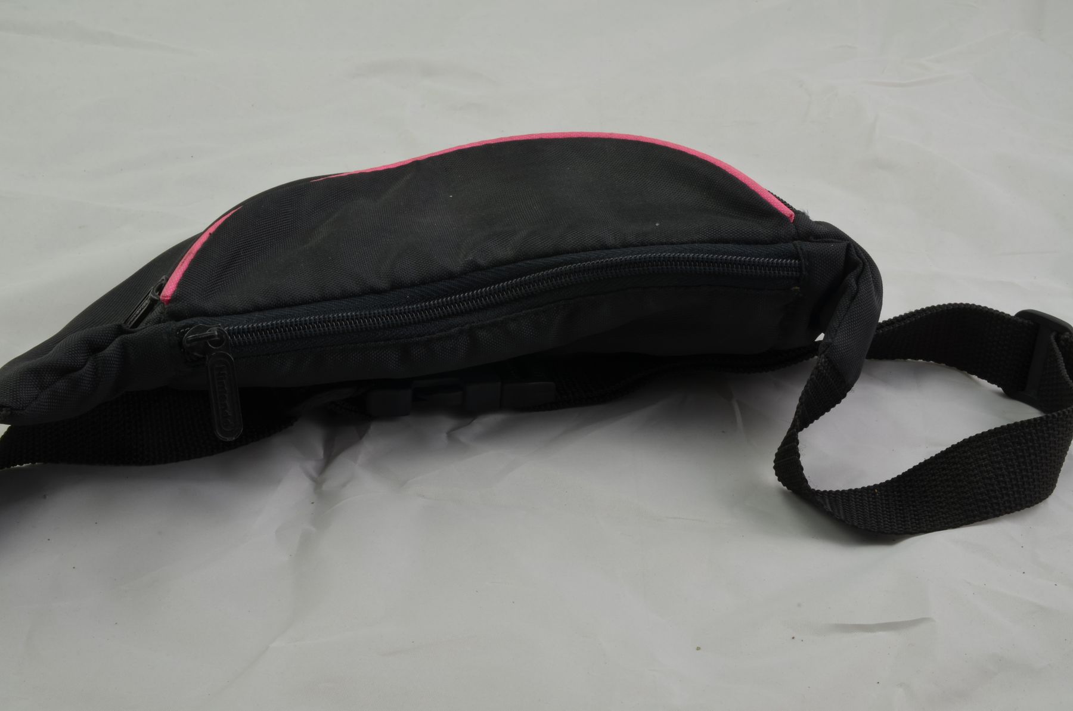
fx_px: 1785
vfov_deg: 22.5
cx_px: 536
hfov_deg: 33.5
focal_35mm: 60
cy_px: 356
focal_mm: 40
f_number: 20
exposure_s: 1/1.6
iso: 100
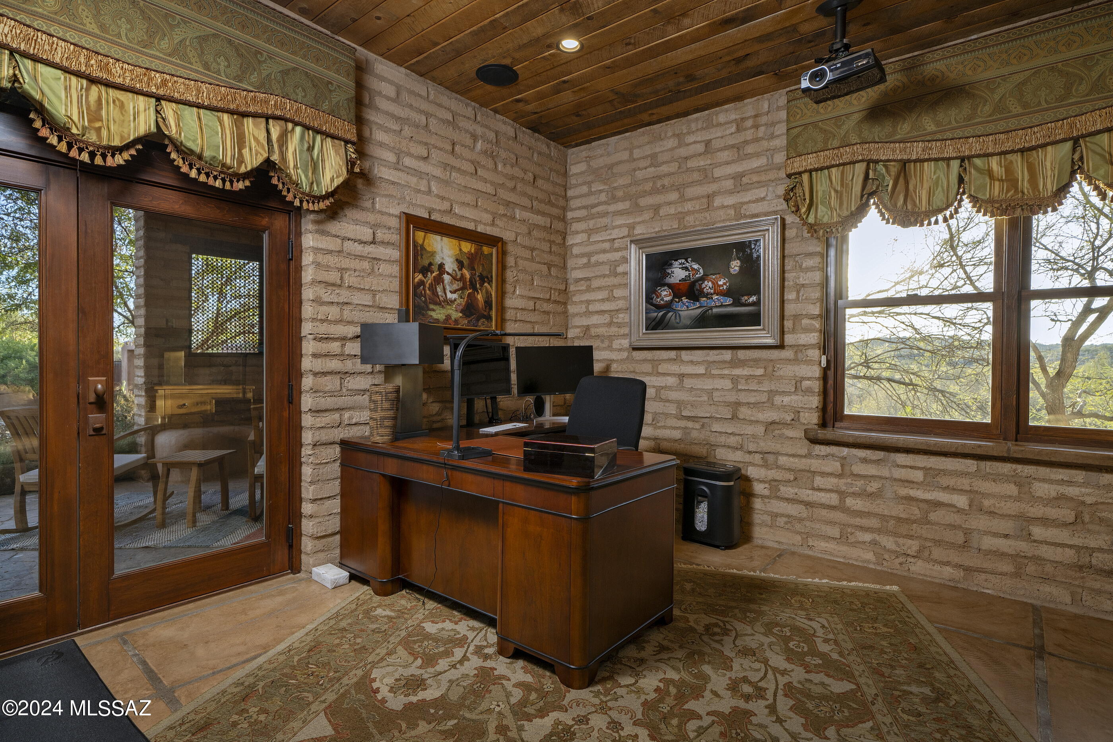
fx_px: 525
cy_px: 371
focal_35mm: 17
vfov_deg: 70.4
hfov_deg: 93.3
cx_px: 556
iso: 200
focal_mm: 17
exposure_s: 1/25
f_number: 7.1
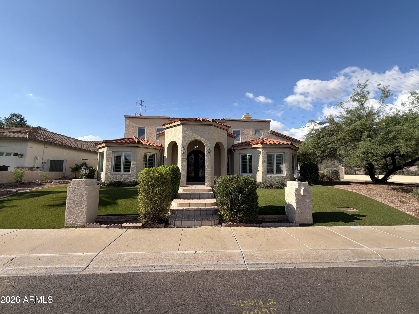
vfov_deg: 85.7
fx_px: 169
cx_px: 210
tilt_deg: +5.8
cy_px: 157
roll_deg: -0.4
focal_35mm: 14
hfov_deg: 102.1
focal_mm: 2.22
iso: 20
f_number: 2.2
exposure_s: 1/770
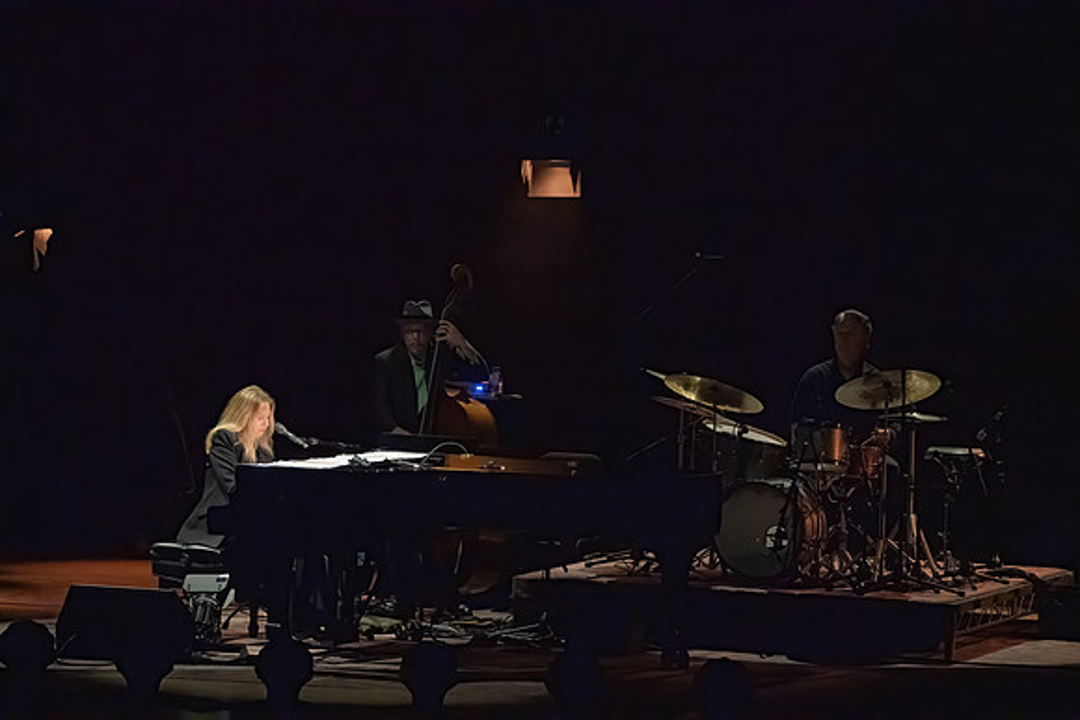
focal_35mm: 196
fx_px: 5881
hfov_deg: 10.5
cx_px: 540
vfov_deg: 7.0
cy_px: 360
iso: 25600
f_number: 5.6
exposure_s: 1/320
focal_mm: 196
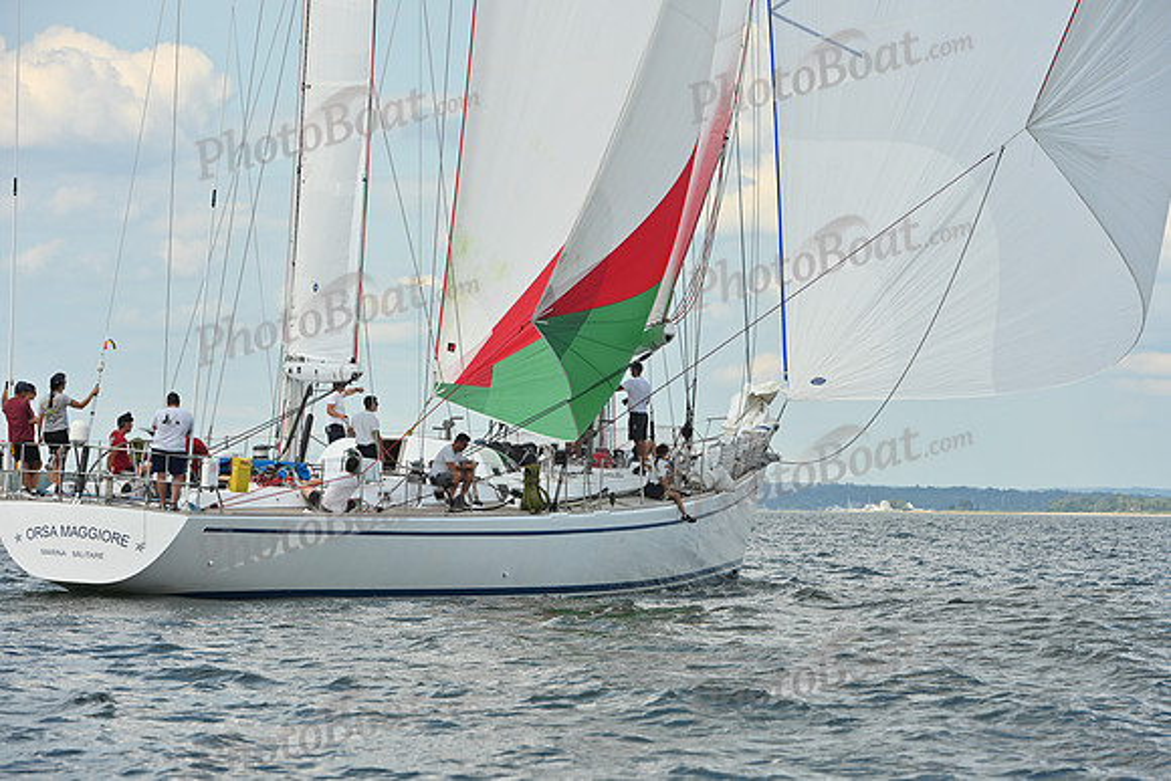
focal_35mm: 155
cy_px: 390
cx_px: 586
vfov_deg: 8.9
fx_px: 5043
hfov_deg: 13.2
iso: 320
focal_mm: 155
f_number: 8
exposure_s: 1/1250
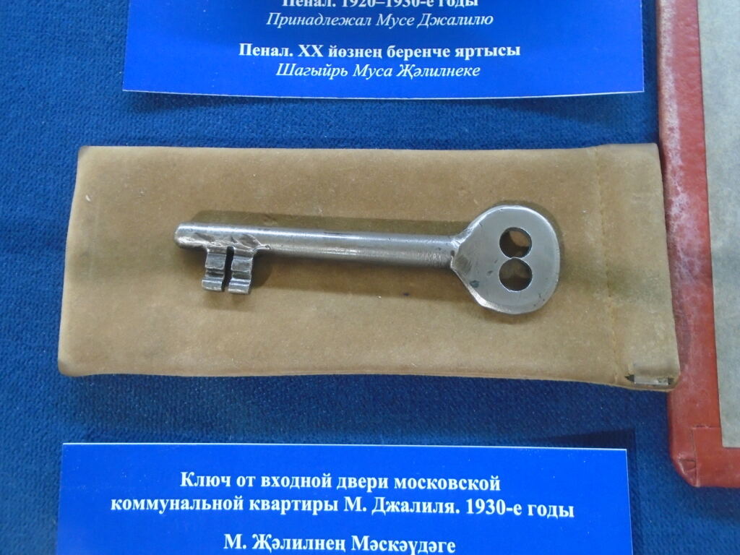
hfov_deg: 58.4
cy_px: 278
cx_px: 370
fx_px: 663
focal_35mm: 31
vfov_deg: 45.4
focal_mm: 5.5
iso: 400
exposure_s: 1/13
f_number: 3.5
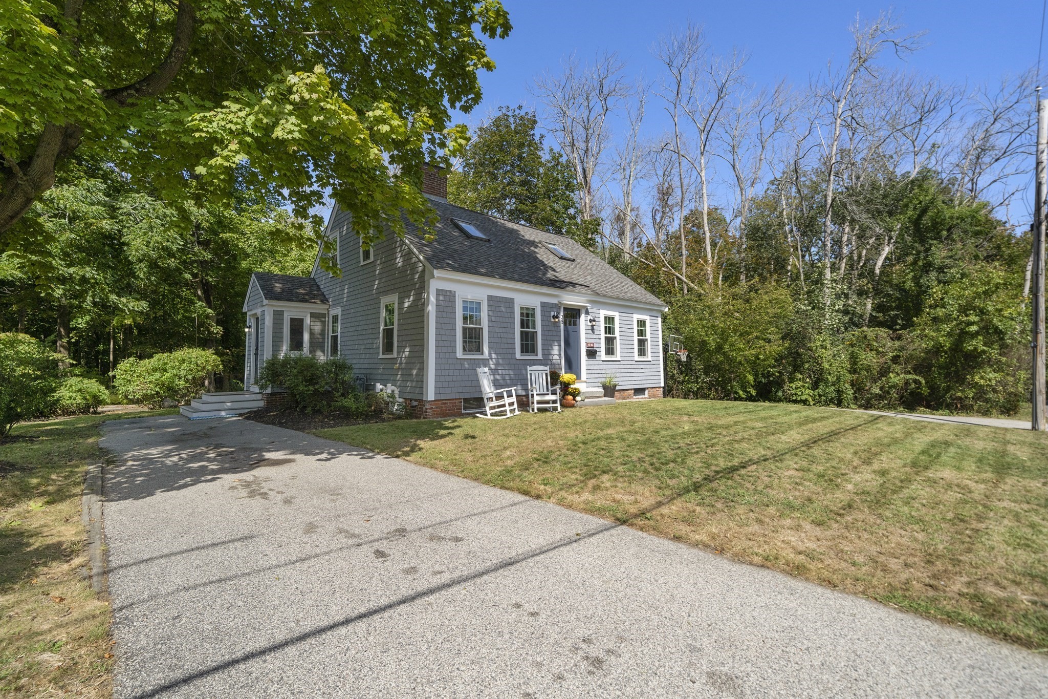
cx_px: 524
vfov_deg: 73.7
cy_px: 350
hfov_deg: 96.7
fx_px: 466
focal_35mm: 16
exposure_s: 1/2000
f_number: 7.1
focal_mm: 16
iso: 800
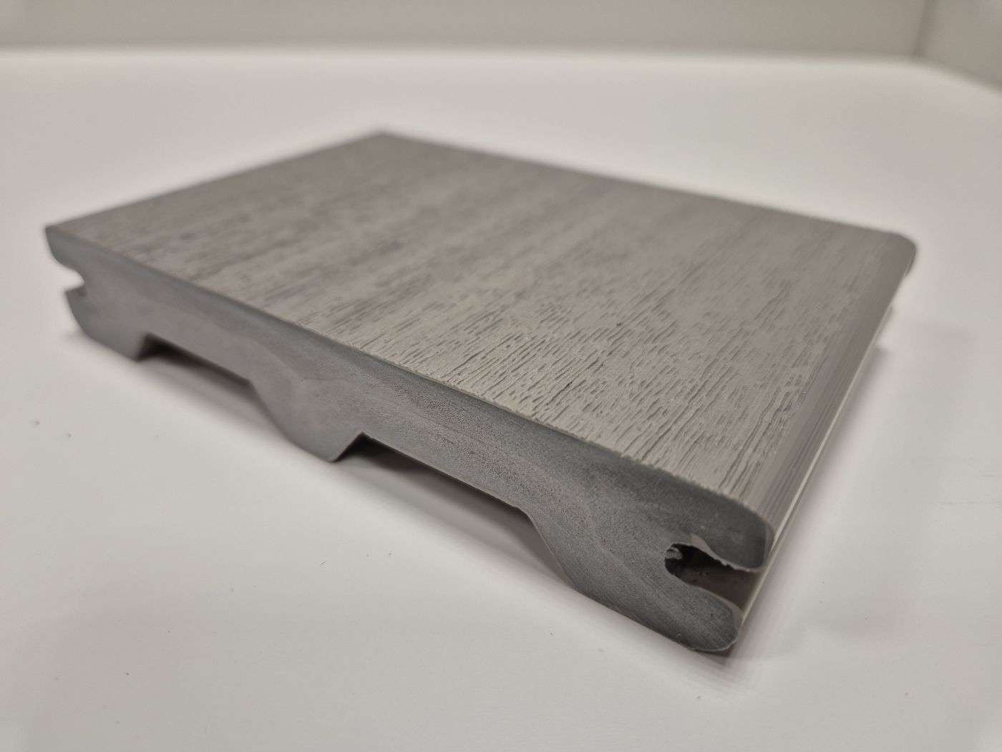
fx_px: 666
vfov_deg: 58.9
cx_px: 501
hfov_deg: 73.9
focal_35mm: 23
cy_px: 376
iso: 100
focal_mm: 5.4
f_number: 1.8
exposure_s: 1/100
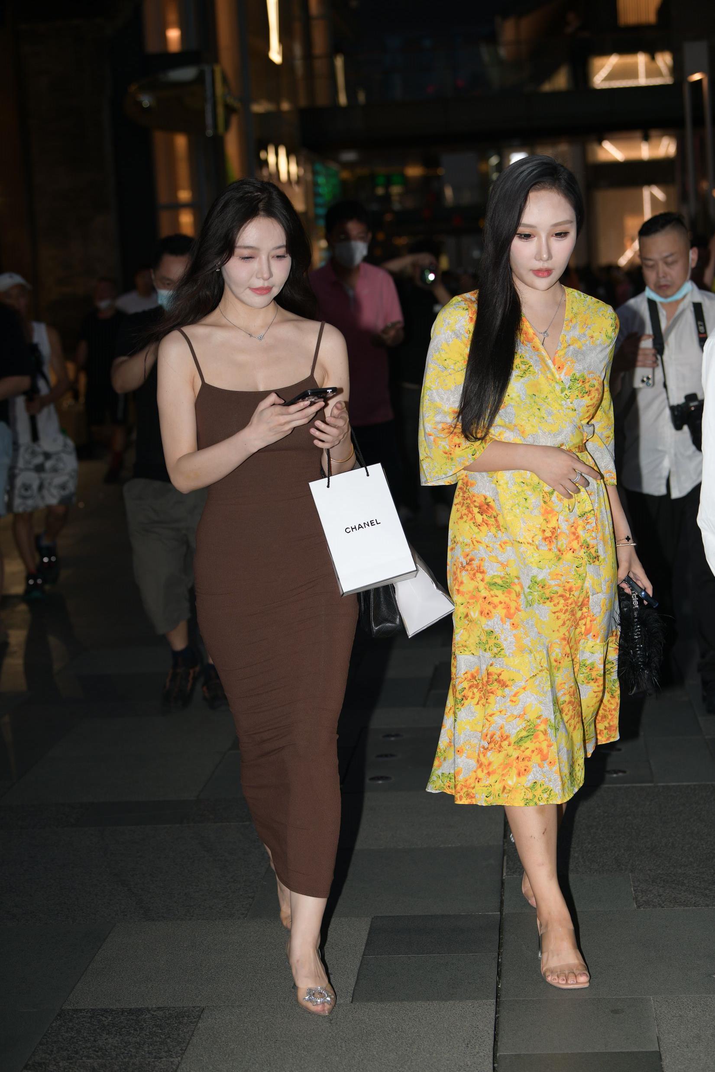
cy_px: 536
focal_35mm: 70
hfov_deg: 19.5
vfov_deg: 28.8
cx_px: 358
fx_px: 2085
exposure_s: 1/200
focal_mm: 70
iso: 320
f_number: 4
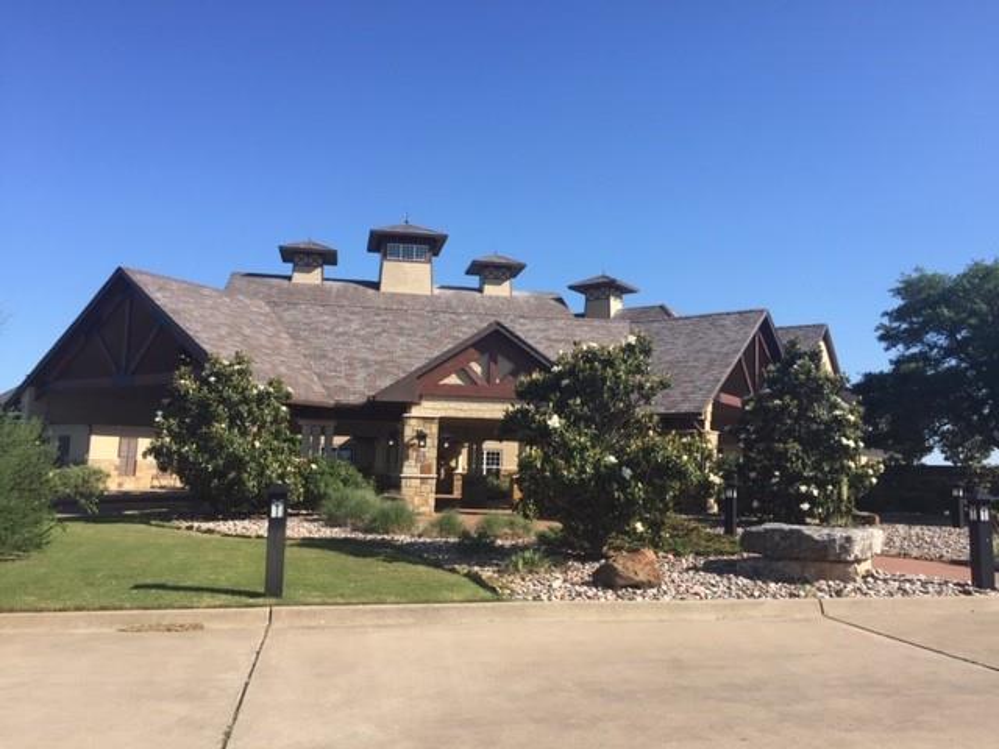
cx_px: 500
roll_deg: -2.0
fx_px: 837
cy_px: 374
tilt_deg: +4.9
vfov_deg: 48.2
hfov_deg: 61.7
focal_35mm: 29
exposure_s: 1/1364
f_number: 2.2
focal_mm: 4.15
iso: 32
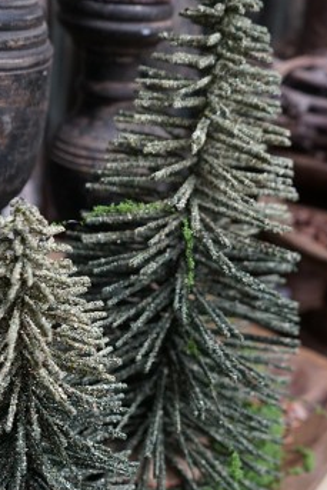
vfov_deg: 39.7
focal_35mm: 49
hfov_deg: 27.5
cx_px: 154
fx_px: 667
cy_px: 340
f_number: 4
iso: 1600
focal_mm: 28
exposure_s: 1/60
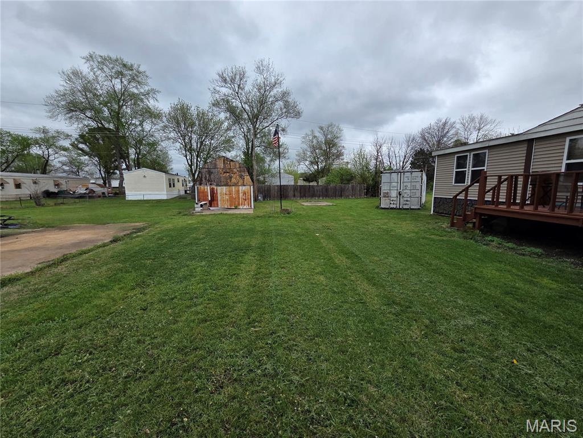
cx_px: 292
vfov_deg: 89.9
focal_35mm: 13
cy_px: 219
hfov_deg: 106.2
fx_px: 219
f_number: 2.2
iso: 50
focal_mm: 2.2
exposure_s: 1/1250
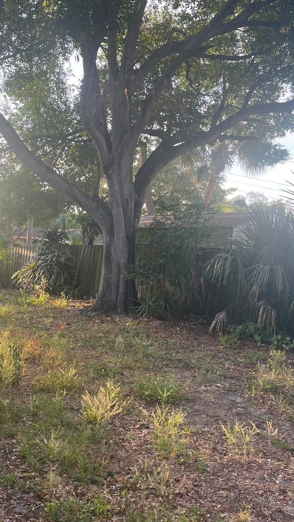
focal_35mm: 37
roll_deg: -2.7
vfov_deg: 54.0
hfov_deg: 31.4
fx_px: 513
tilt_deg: -1.2
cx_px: 72
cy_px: 258
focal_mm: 5.1
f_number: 1.6
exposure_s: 1/177
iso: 32
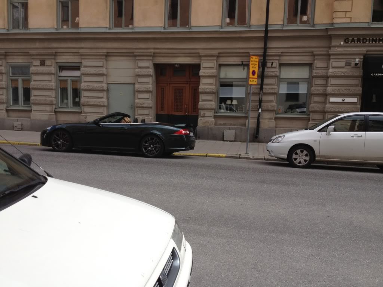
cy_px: 144
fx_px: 387
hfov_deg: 52.6
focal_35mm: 35
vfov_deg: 40.7
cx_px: 192
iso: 64
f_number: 2.4
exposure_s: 1/986
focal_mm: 4.3
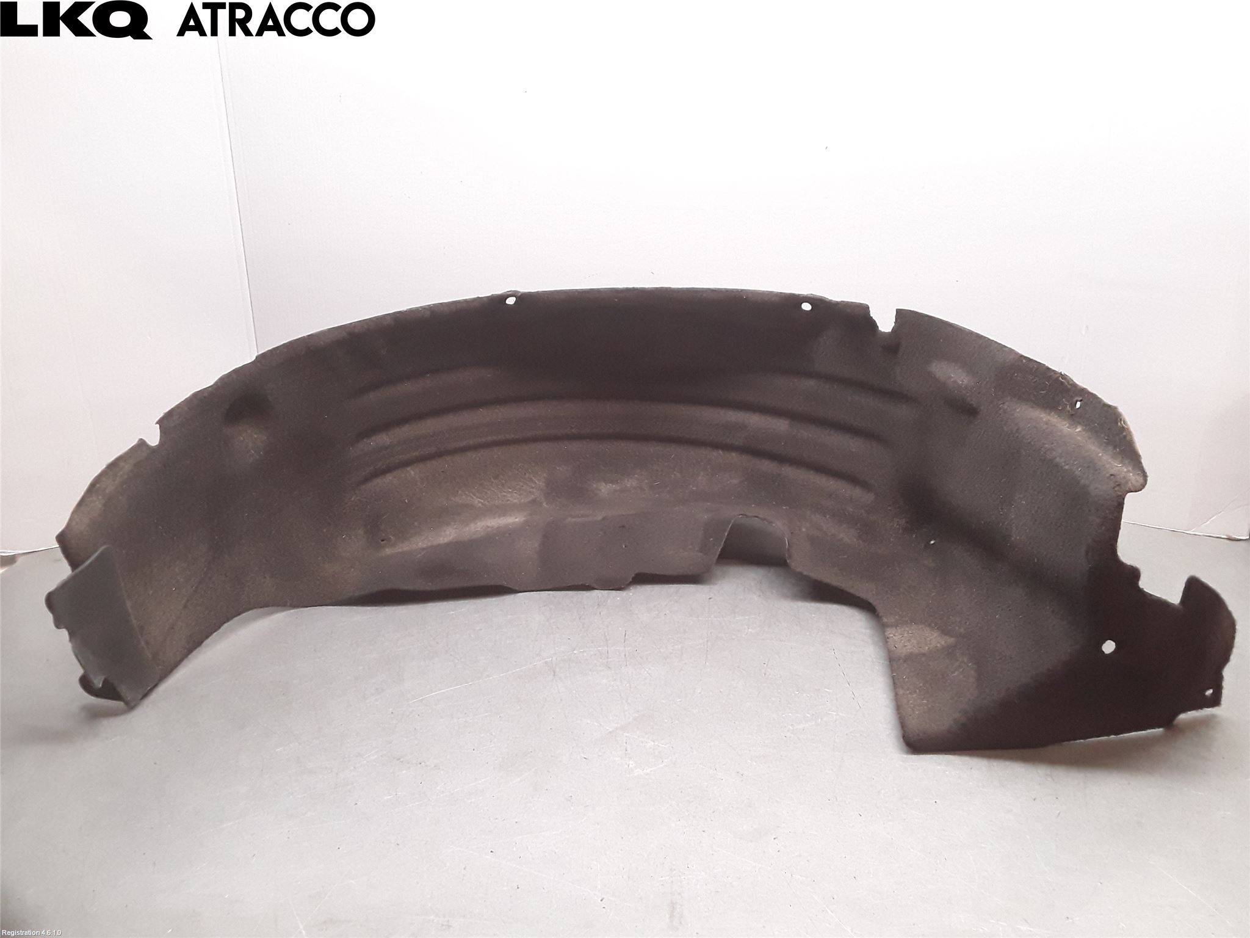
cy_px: 469
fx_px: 1011
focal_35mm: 28
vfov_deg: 49.7
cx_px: 625
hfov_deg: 63.4
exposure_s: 1/100
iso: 100
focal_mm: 2.91
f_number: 1.9
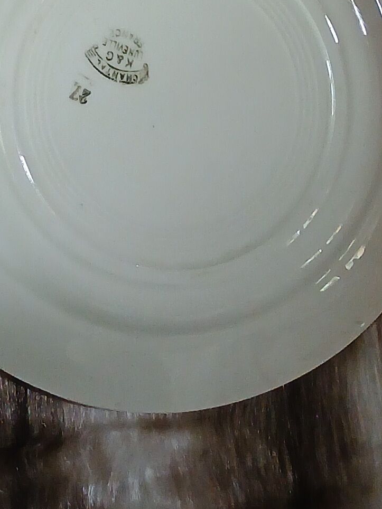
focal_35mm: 110
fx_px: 1619
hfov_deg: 12.7
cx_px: -215
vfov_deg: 14.6
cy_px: -524
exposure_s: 1/50.3
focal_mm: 3.98
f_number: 1.8
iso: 200
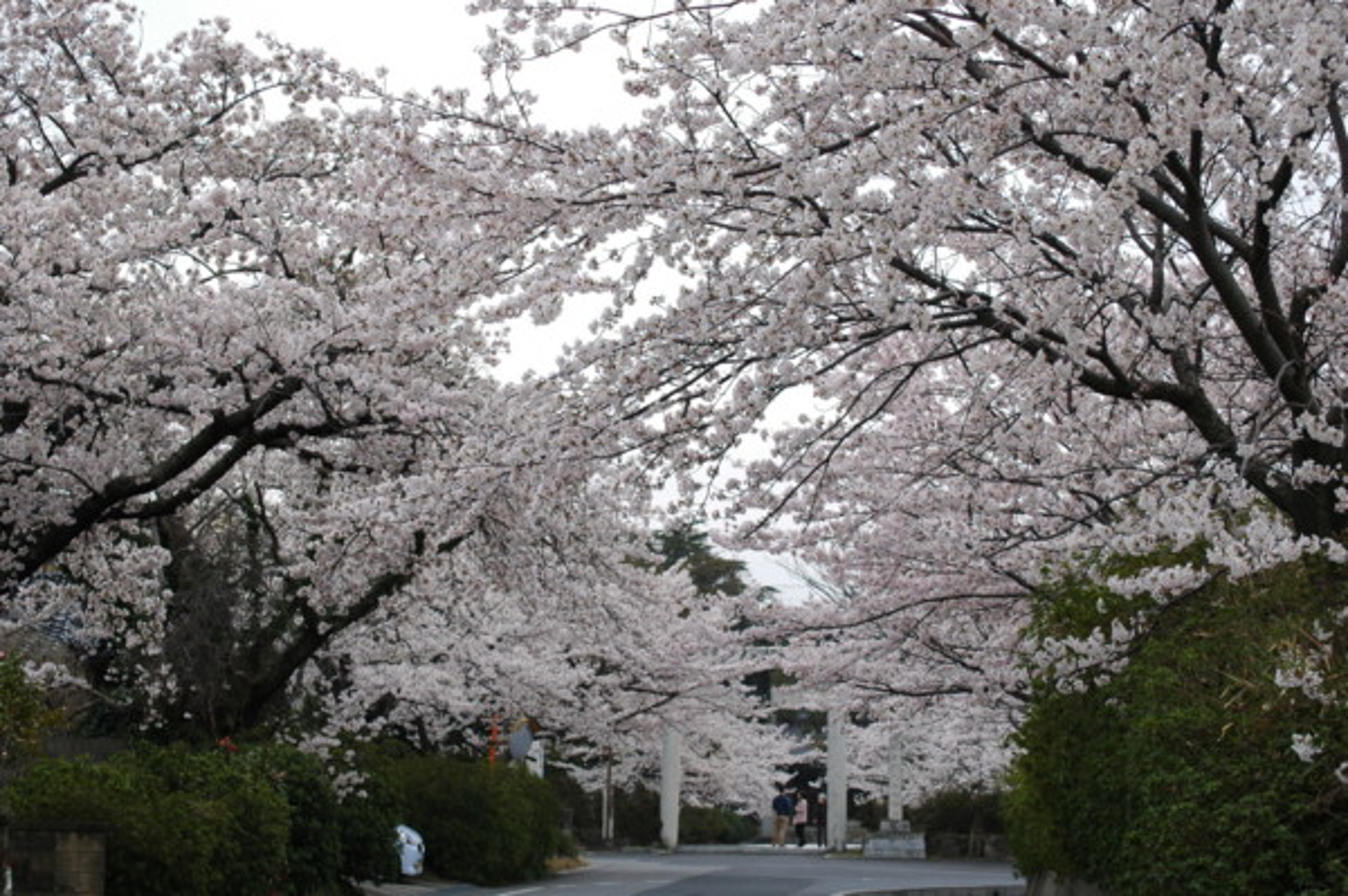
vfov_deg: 16.5
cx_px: 674
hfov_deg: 24.6
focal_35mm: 82
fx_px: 3087
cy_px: 448
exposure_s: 1/320
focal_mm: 55
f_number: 8
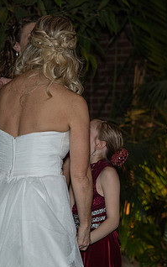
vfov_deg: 17.8
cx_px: 190
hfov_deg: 11.0
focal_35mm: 117
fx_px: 851
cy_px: 145
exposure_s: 1/250
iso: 2500
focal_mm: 63
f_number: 2.8
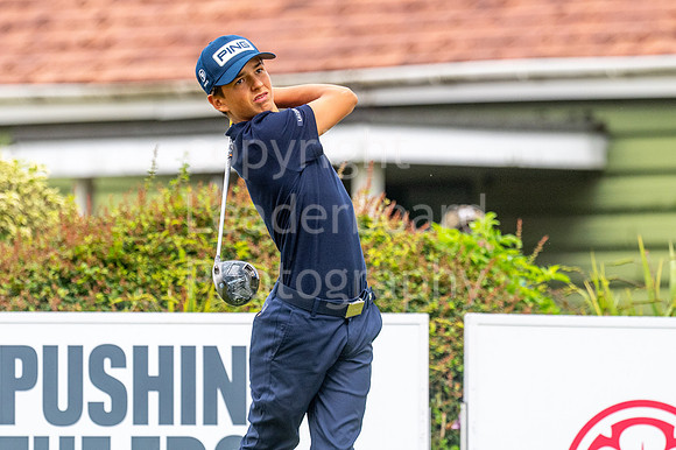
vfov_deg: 2.3
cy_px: 153
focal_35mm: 594
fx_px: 11149
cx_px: 282
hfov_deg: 3.5
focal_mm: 300
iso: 500
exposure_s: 1/2000
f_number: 4
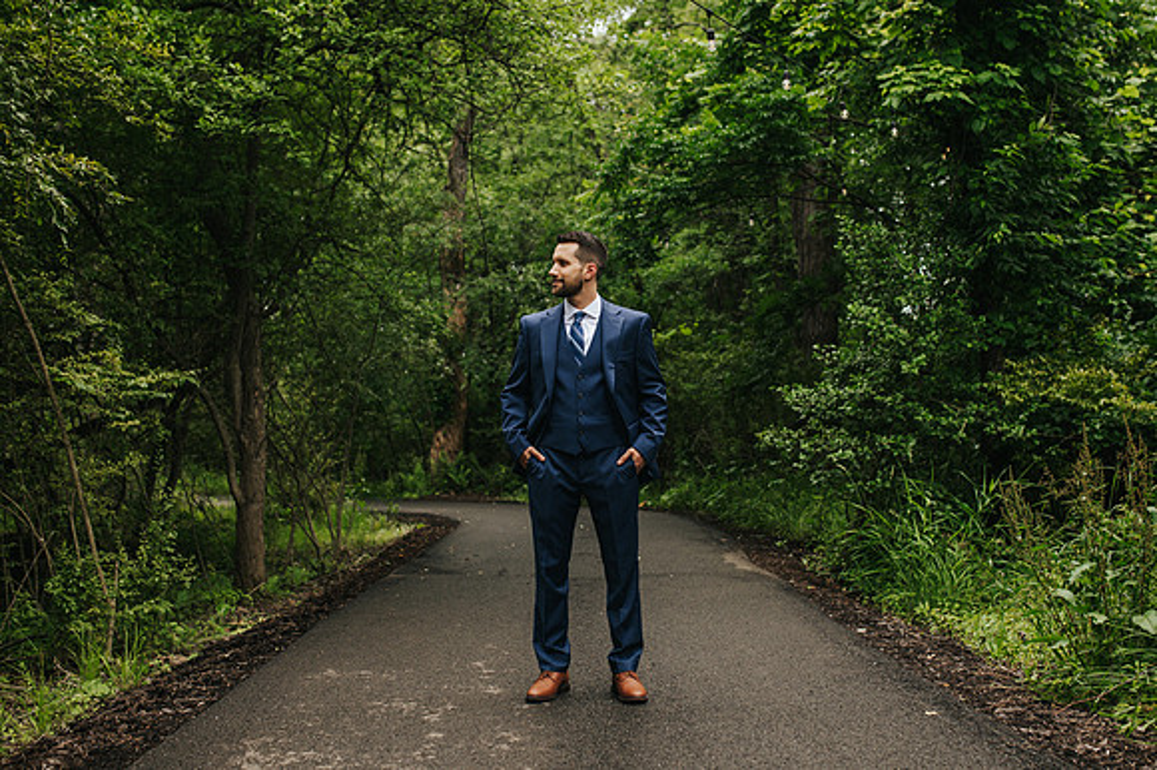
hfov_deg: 50.1
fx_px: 1235
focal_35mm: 38
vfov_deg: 34.6
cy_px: 385
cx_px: 630
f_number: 2.8
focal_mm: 35
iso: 320
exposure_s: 1/2000
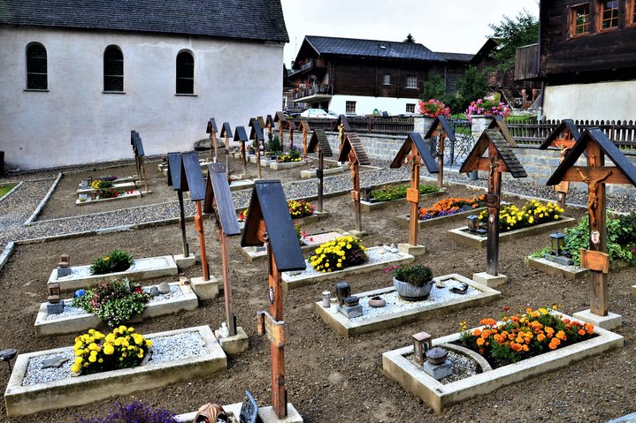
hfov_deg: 61.9
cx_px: 304
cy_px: 199
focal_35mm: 30
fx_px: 530
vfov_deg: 43.6
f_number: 8
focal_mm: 18
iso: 320
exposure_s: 1/60
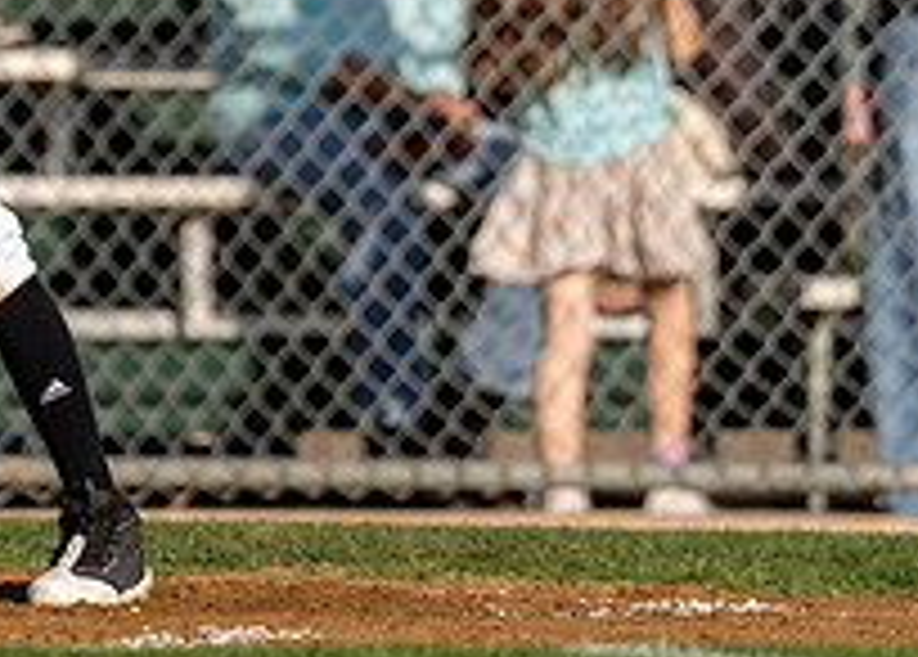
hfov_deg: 2.2
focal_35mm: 916
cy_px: -174
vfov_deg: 1.6
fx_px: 23898
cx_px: 20
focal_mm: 200
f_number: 2.8
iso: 160
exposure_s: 1/3200
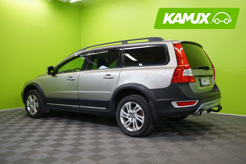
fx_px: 225
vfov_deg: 40.0
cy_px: 82
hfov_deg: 57.2
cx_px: 123
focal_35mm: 33
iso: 640
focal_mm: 33
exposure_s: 1/30
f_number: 6.3
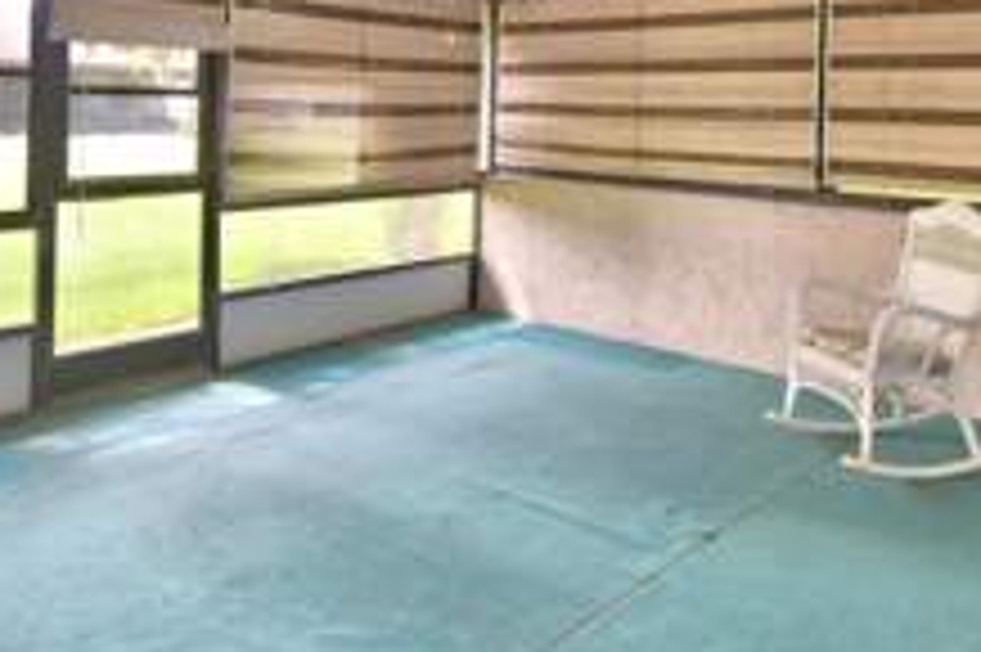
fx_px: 899
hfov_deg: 57.0
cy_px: 92
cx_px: 414
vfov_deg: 37.8
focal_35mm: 33
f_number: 4.5
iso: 200
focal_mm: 10
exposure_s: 1/50
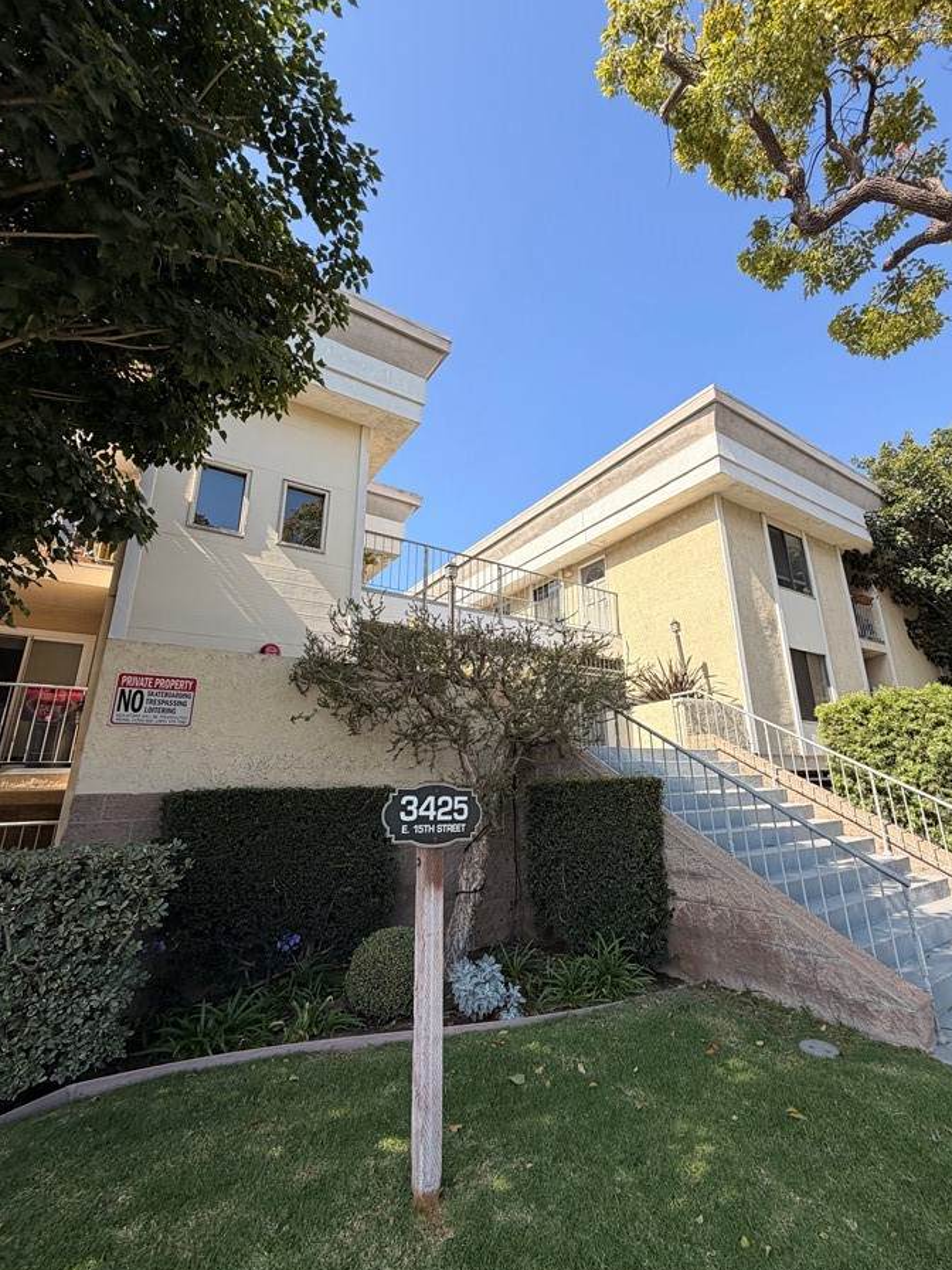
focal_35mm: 16
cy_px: 609
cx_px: 533
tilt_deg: +17.3
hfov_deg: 77.8
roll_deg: +2.0
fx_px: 587
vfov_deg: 94.4
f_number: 2.2
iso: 40
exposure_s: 1/770
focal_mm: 2.22
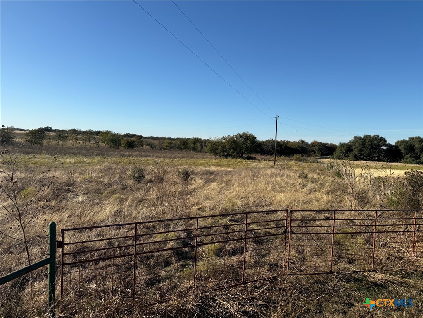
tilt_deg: -2.8
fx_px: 293
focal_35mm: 24
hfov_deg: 71.6
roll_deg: -2.2
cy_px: 159
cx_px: 212
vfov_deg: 56.8
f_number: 1.78
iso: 80
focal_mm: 6.76
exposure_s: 1/5319
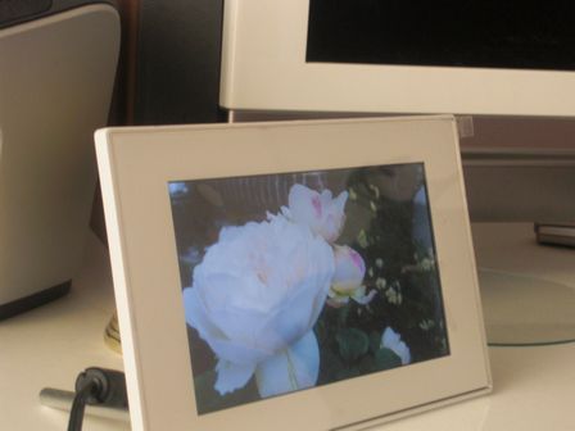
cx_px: 288
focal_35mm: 79
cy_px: 216
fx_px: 1312
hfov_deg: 24.7
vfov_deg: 18.7
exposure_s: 1/40
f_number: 4.6
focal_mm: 13.9
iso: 200
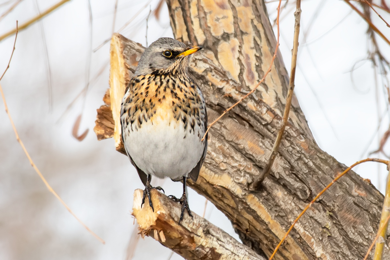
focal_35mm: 750
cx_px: 195
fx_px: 8124
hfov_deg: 2.7
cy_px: 130
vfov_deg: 1.8
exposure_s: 1/640
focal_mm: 500
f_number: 7.1
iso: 250
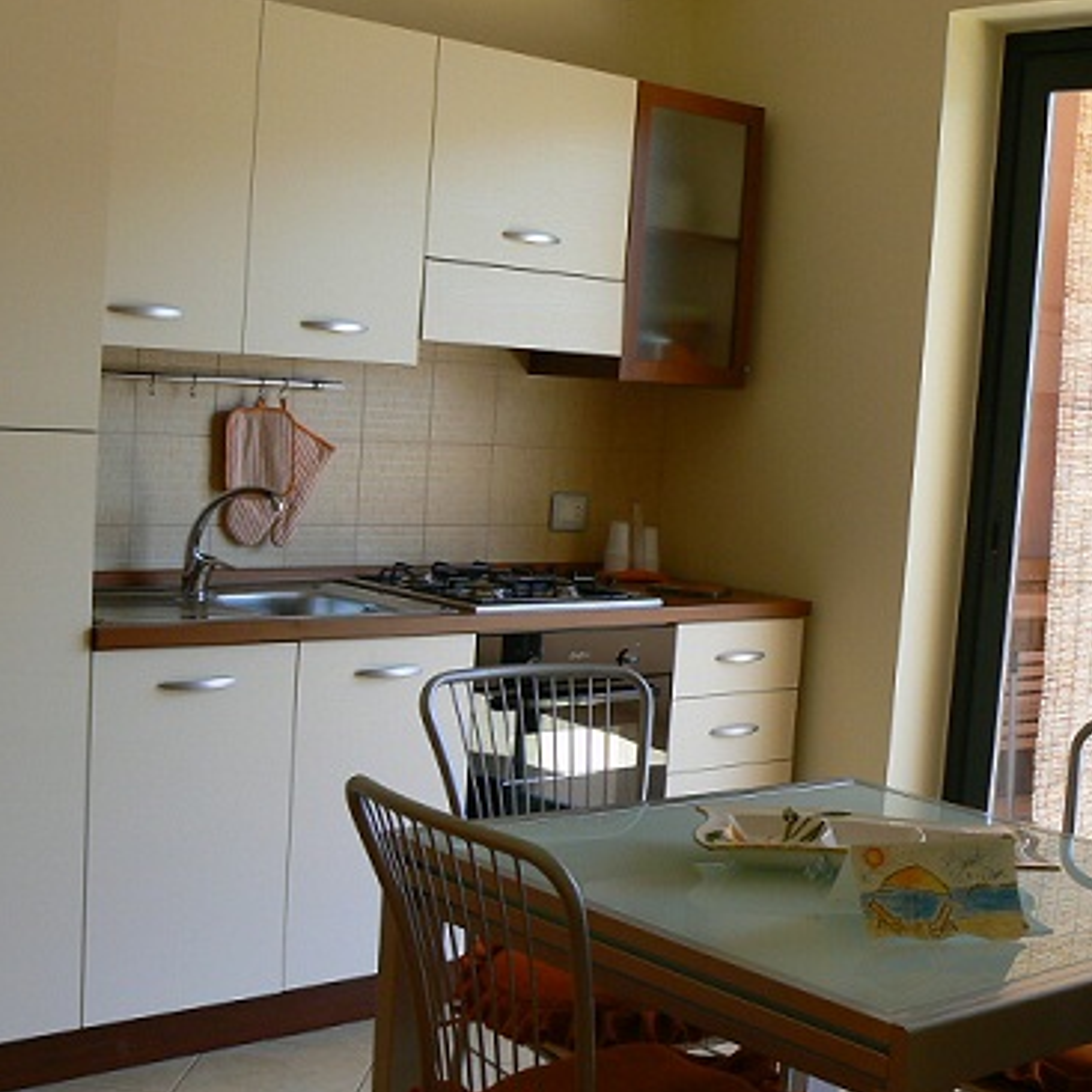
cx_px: 628
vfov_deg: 32.7
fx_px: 1856
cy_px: 643
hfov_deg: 32.7
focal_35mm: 52
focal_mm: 6
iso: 80
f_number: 3.6
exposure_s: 1/50
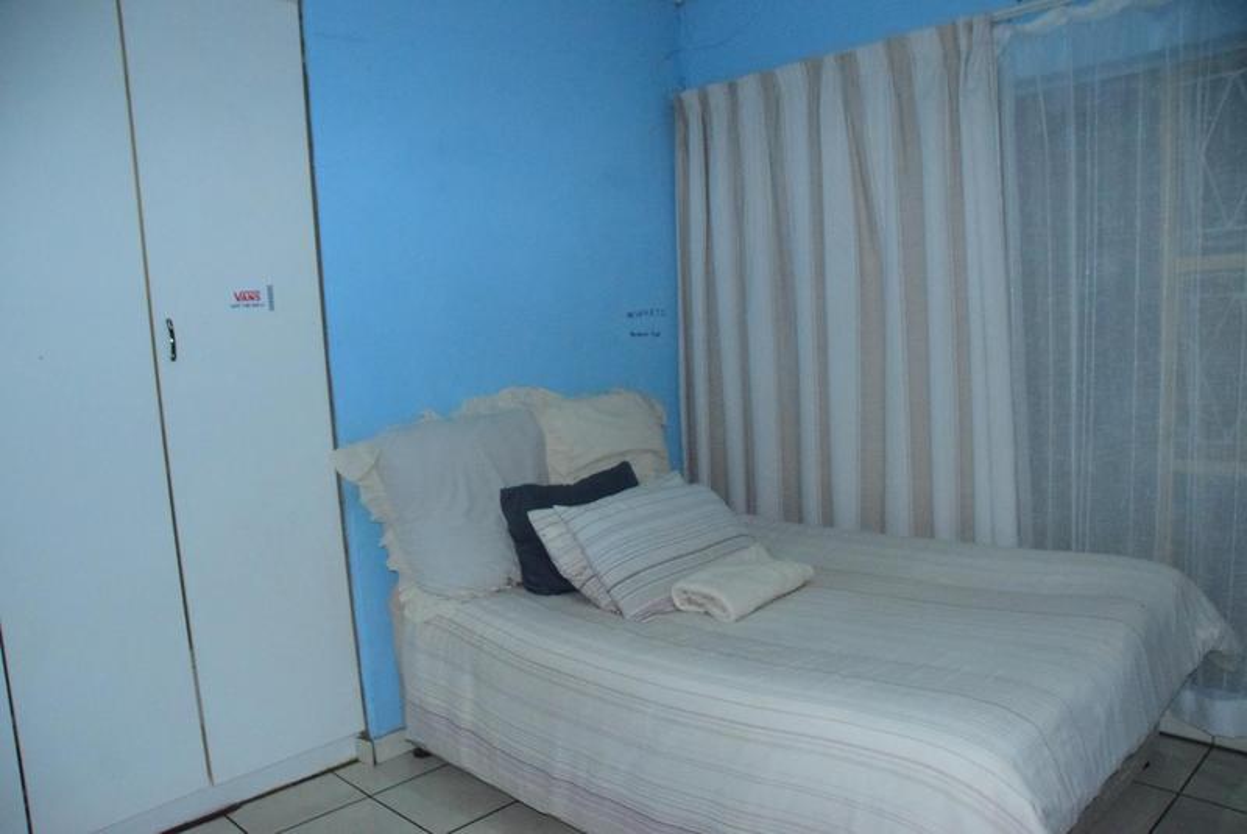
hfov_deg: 44.9
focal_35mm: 44
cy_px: 417
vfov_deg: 30.9
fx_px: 1508
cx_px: 624
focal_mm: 29
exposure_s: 1/60
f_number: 7.1
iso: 5000
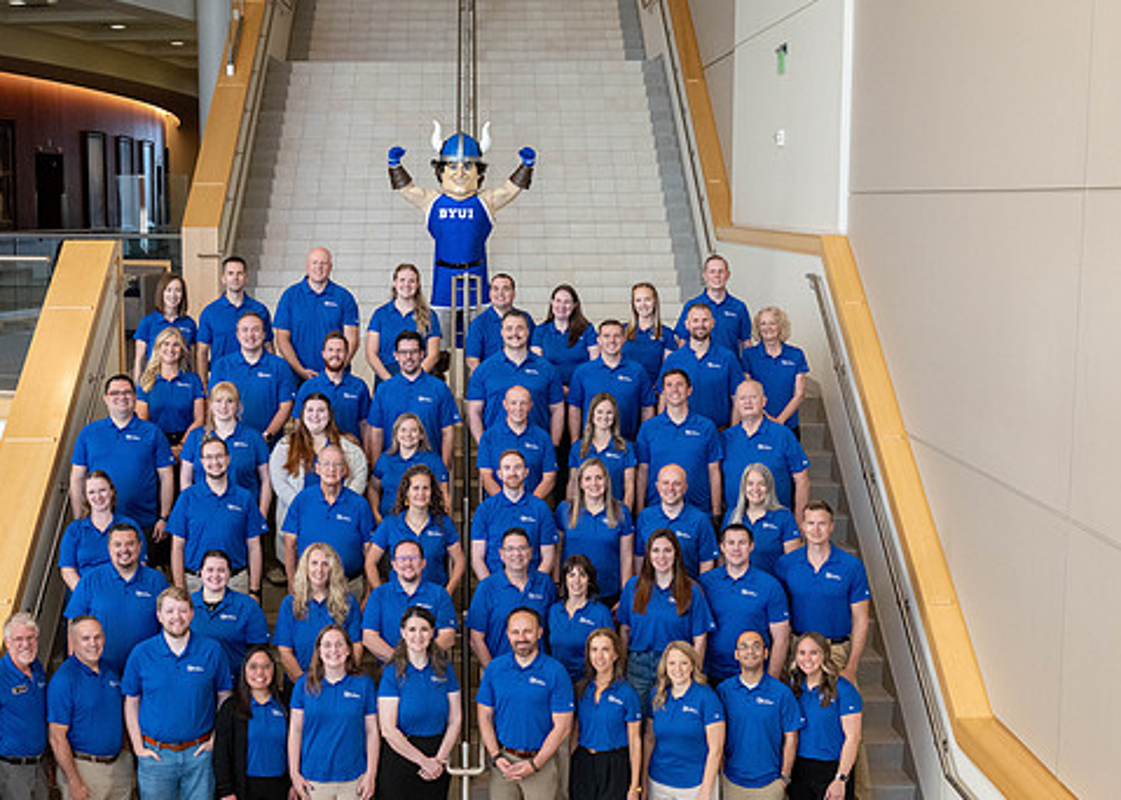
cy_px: 470
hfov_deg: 33.1
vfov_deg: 24.0
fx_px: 1878
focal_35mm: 59
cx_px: 458
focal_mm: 44
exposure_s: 1/160
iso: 2000
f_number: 8
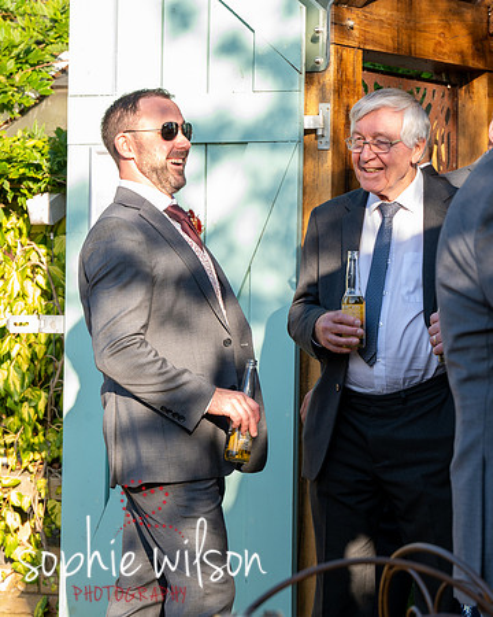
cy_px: 308
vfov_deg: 12.9
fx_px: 2734
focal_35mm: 150
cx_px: 267
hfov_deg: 10.3
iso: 640
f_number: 8
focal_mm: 105
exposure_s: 1/250
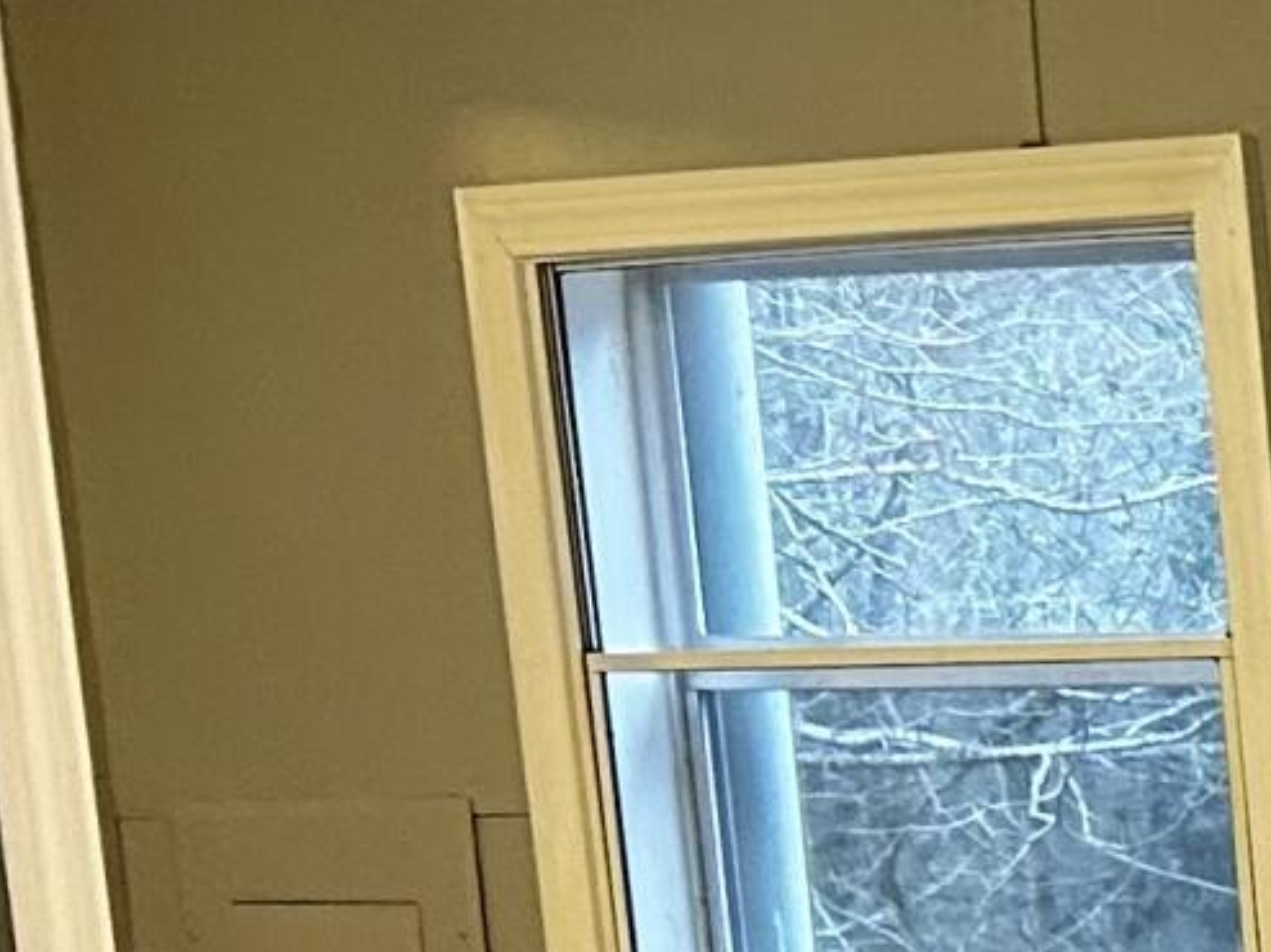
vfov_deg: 8.7
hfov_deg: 9.8
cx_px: 3726
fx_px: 5798
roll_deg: +0.0
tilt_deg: -11.9
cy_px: 2092
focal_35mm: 158
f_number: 1.5
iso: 160
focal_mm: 5.7
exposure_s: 1/60
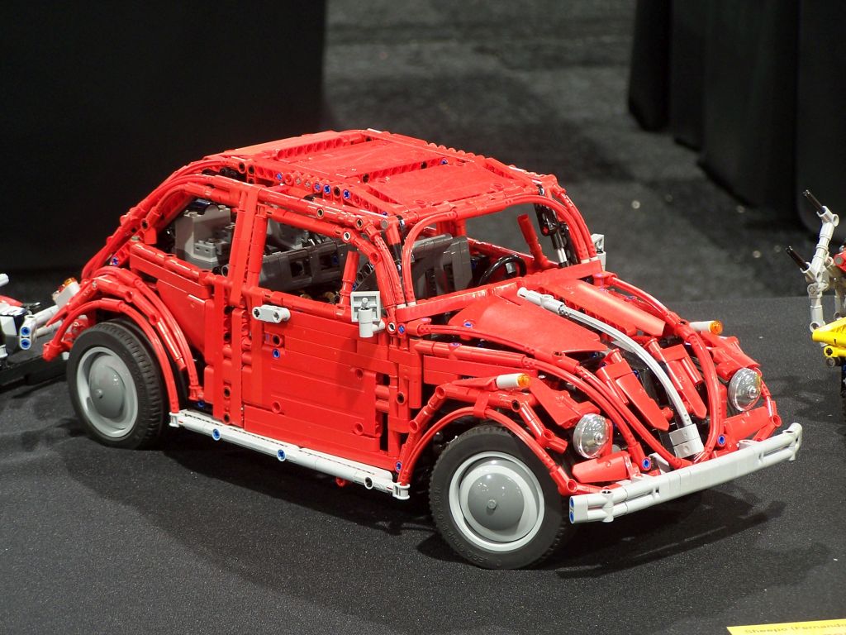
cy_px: 318
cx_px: 423
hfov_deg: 14.2
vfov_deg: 10.7
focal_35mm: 139
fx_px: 3397
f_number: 3.2
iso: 80
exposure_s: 1/3
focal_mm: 23.1
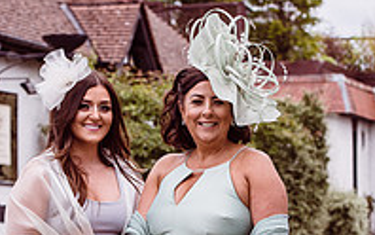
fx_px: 1657
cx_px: 174
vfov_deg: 8.1
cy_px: 254
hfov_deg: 12.9
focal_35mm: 162
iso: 200
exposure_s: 1/1600
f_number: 4.5
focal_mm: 70
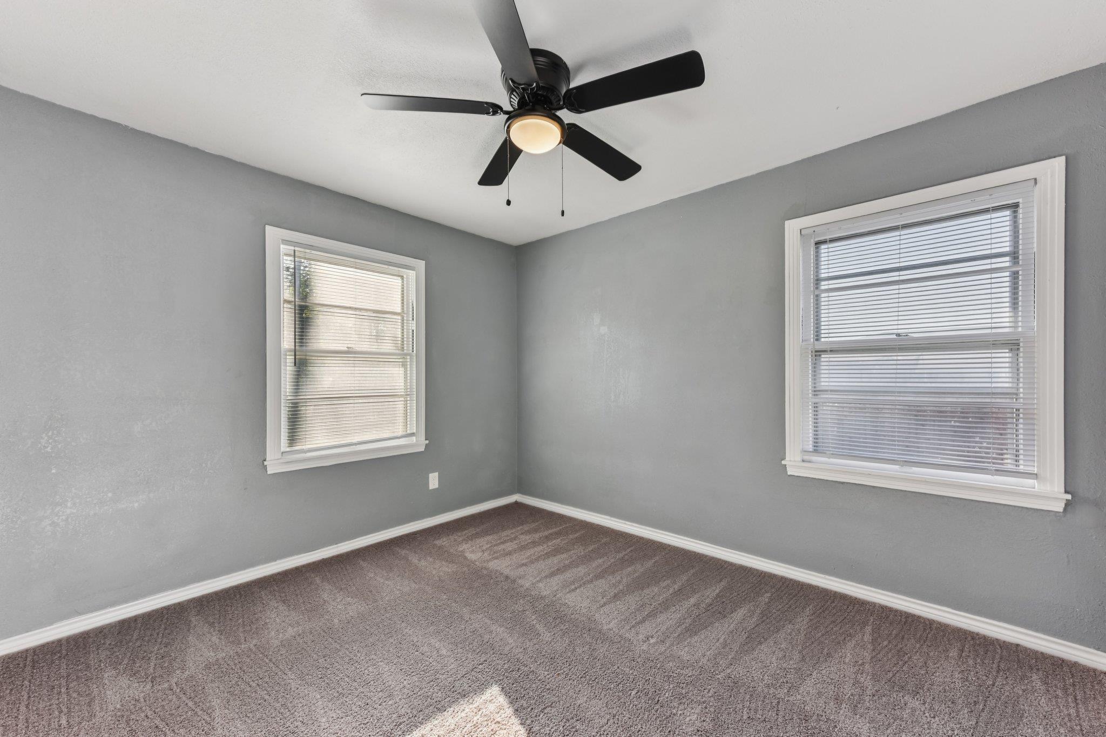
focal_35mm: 14
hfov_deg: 104.2
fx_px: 430
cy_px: 368
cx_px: 553
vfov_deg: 81.2
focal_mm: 14
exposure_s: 1/100
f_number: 8
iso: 400
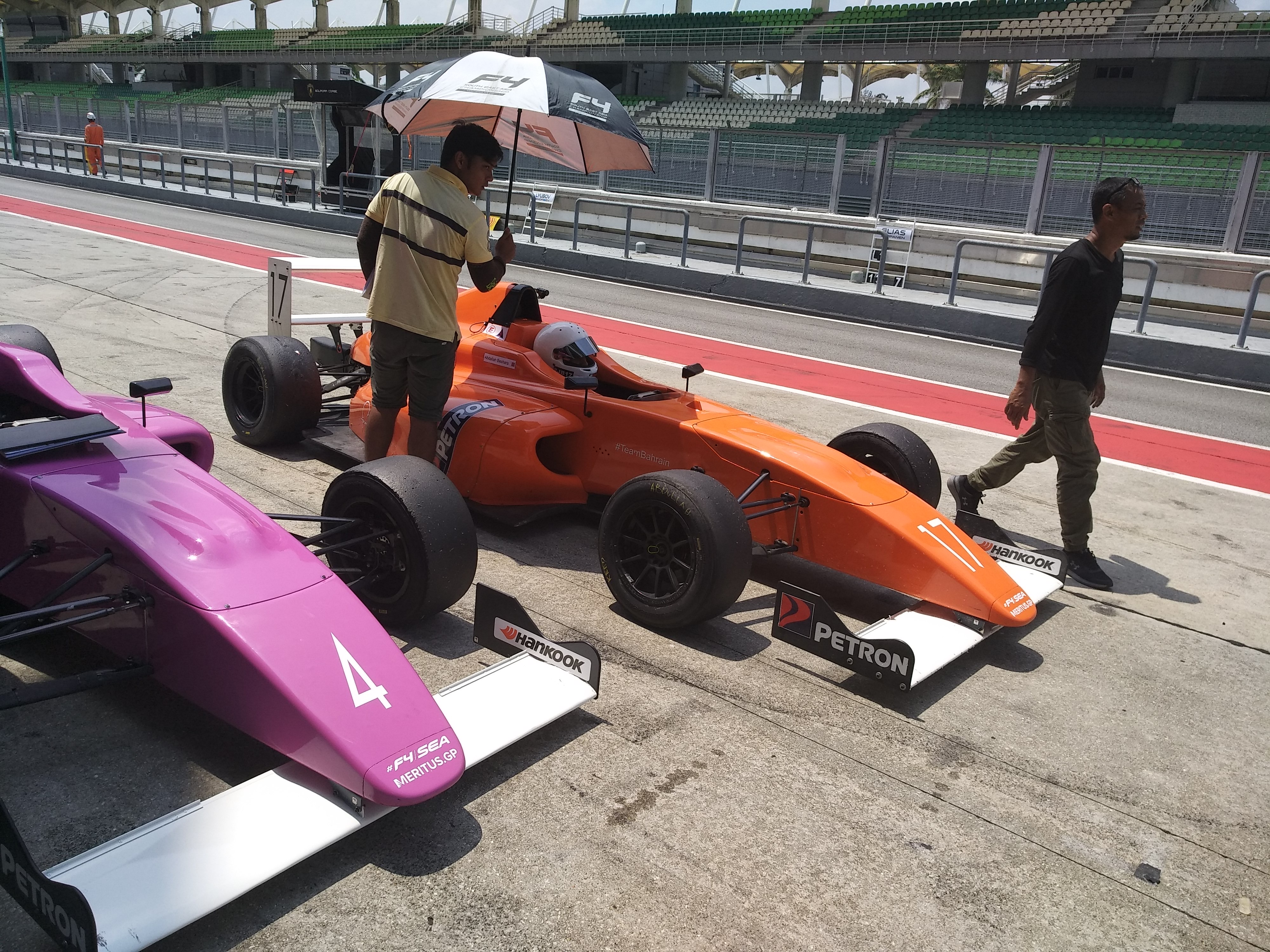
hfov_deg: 76.4
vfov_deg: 61.1
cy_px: 476
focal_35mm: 22
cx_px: 635
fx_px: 807
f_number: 2.2
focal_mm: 3.81
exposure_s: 1/1411
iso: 100
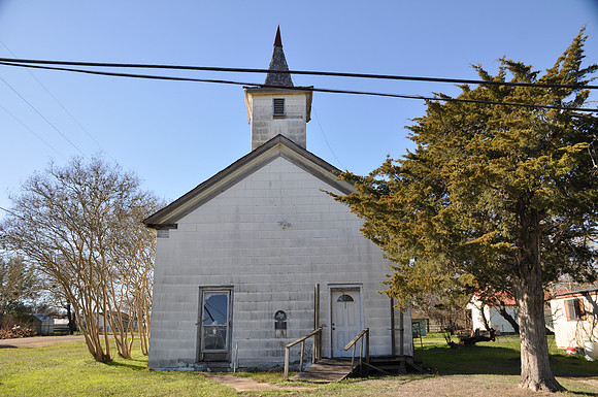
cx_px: 299
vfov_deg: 47.8
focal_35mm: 27
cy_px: 198
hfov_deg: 67.5
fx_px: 448
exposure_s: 1/200
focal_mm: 18
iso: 200
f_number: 7.1
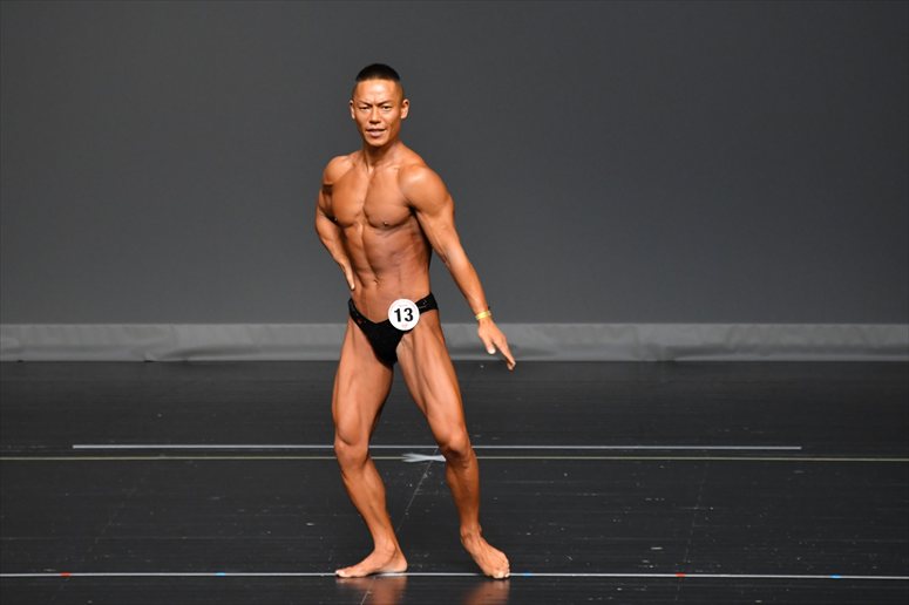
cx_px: 454
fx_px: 8707
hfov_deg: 6.0
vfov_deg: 4.0
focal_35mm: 345
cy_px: 302
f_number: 5.6
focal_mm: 230
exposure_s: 1/400
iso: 2500
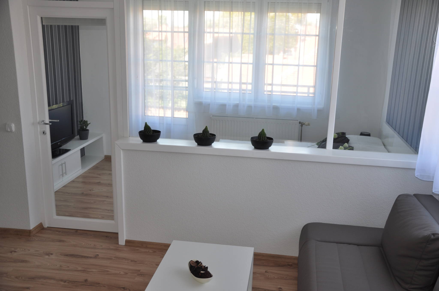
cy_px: 146
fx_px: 438
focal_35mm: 36
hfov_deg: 53.2
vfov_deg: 36.8
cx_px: 220
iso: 200
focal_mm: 24
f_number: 3.8
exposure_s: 1/80
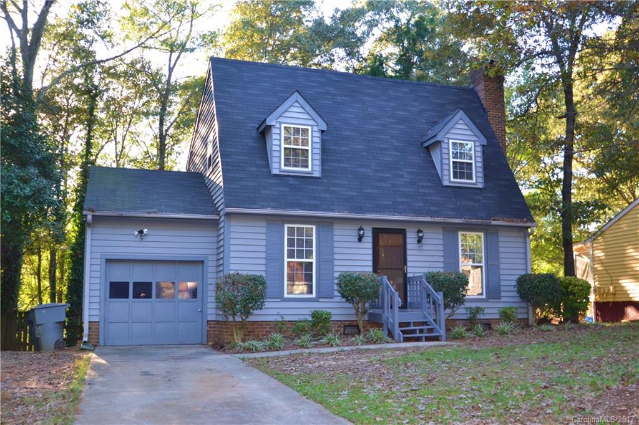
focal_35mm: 36
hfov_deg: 53.1
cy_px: 212
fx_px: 639
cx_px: 320
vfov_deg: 36.8
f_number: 4.5
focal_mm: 24
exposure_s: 1/100
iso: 400
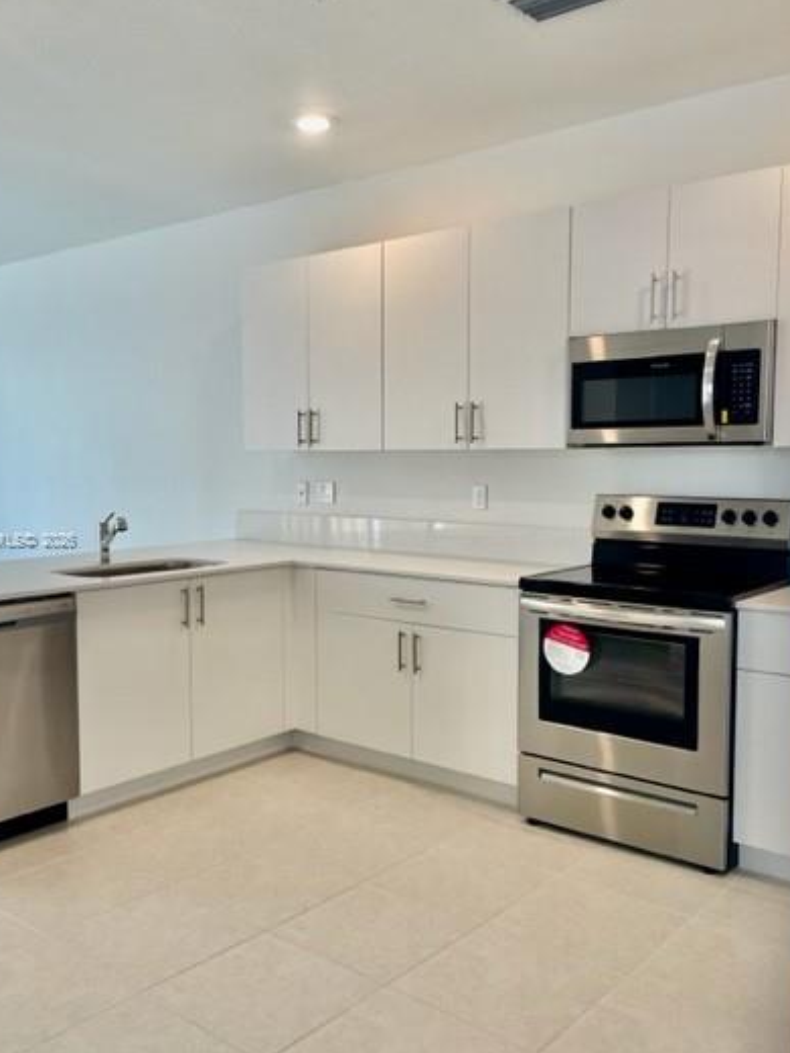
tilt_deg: -4.6
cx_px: 359
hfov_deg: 44.1
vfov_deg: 56.8
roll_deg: -0.4
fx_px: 974
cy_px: 541
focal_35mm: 32
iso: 64
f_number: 1.6
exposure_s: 1/120
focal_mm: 4.2
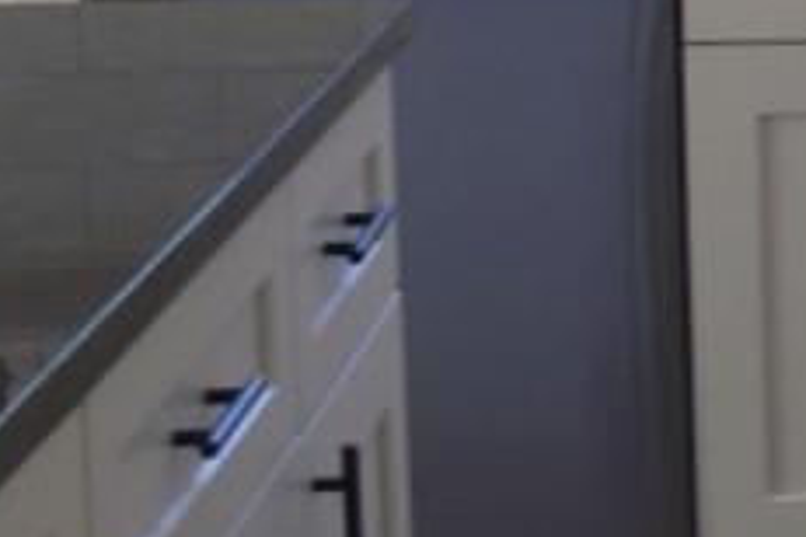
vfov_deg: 8.1
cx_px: 1417
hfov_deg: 11.5
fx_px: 3716
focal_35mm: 166
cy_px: -185
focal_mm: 24
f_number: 4.5
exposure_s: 1/80
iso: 640
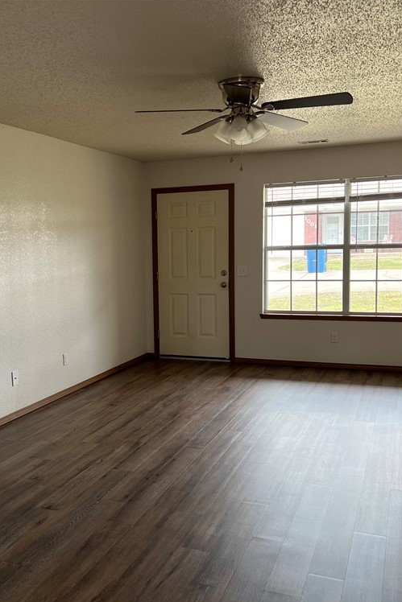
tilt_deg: -6.4
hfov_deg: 35.7
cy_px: 304
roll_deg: +1.7
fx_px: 619
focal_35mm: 37
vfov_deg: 51.9
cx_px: 141
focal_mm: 5.7
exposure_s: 1/120
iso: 80
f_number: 1.5
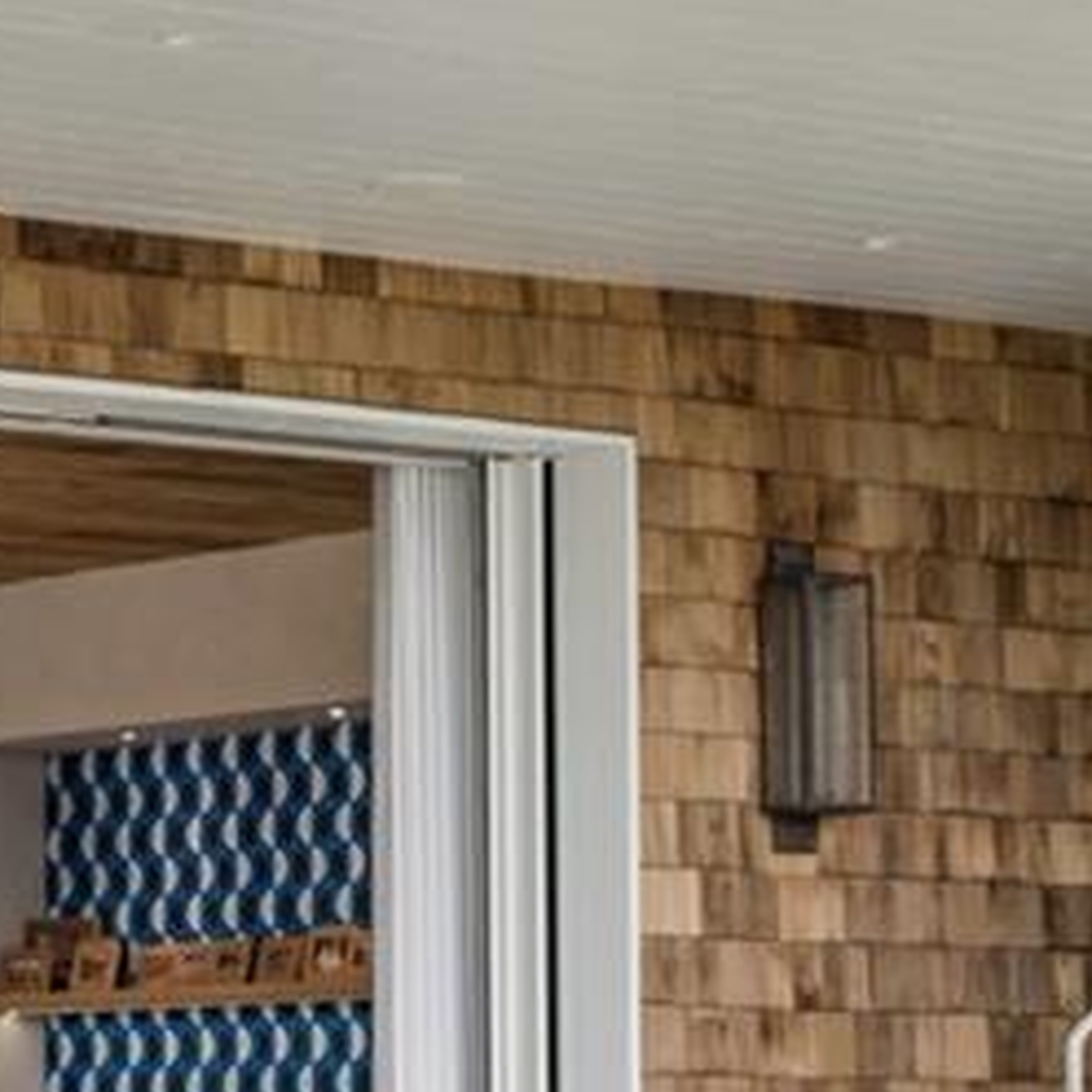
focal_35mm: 158
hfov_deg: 11.0
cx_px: 110
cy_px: 1123
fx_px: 5639
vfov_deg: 10.9
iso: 100
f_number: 8
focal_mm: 45
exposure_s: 1/20
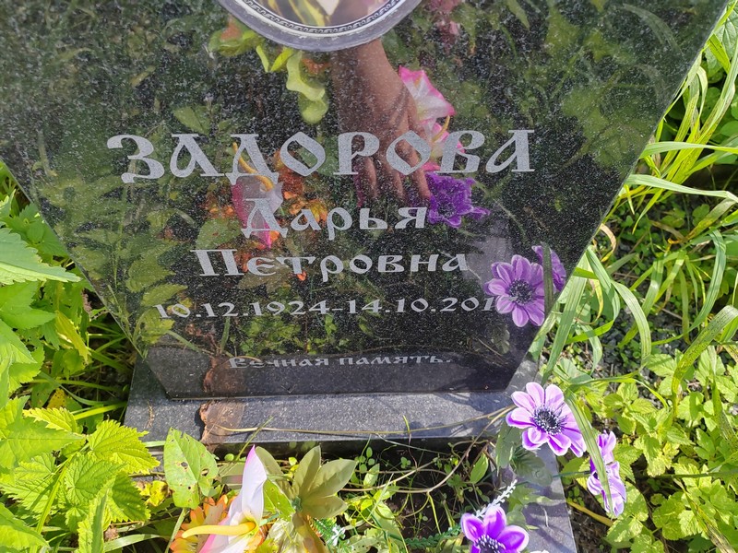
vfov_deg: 51.4
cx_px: 369
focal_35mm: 27
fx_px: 576
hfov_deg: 65.3
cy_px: 276
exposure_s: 1/320
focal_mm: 5.52
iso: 100
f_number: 1.9
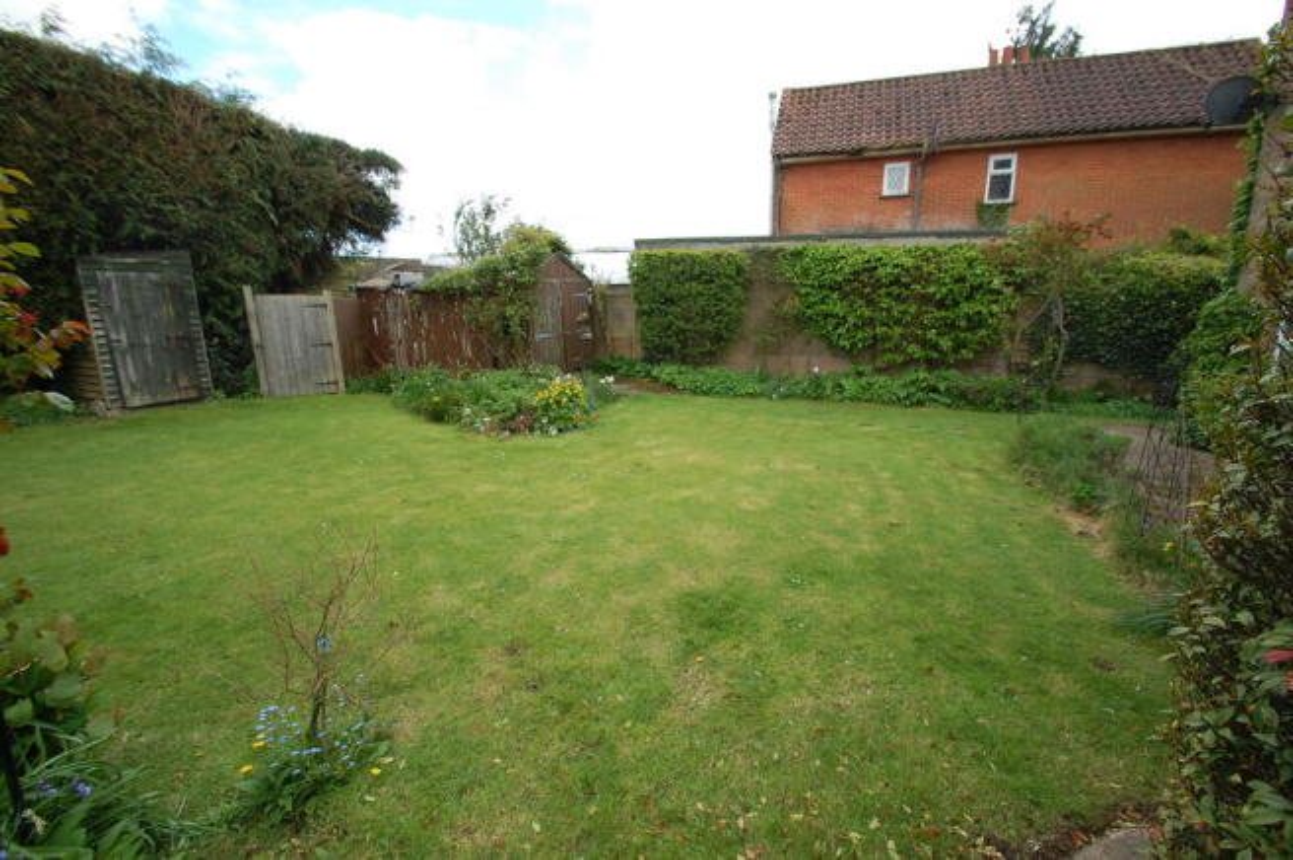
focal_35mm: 15
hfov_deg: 100.4
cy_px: 430
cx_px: 646
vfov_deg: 77.2
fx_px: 538
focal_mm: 10
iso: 320
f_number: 8
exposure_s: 1/250
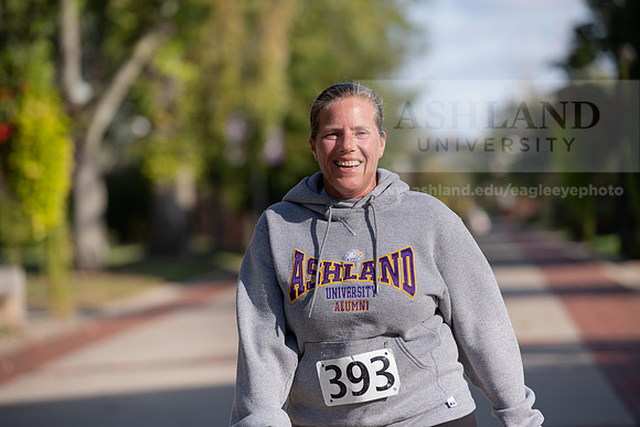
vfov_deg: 6.9
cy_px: 214
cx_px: 320
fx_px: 3556
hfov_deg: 10.3
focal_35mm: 200
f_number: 4.5
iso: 250
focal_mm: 200
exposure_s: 1/800
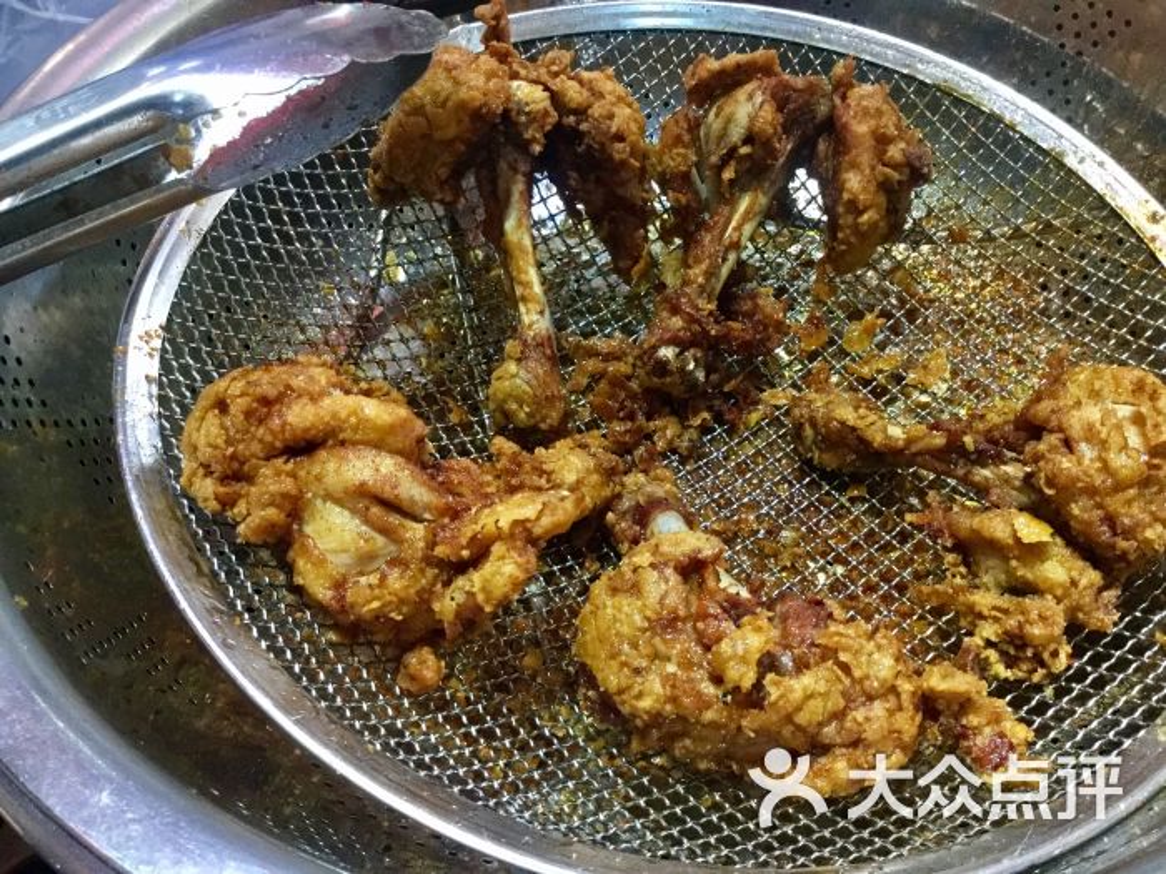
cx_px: 583
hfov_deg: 58.4
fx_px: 1044
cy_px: 437
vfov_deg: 45.4
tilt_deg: -52.8
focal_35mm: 31
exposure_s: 1/25
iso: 200
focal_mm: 3.3
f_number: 2.4
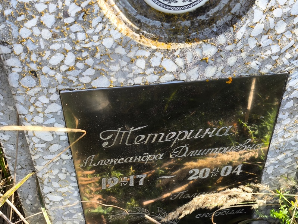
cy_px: 112
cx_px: 149
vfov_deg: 29.1
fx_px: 431
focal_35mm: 50
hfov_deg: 38.2
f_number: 1.7
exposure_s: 1/266
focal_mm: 4.71
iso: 50
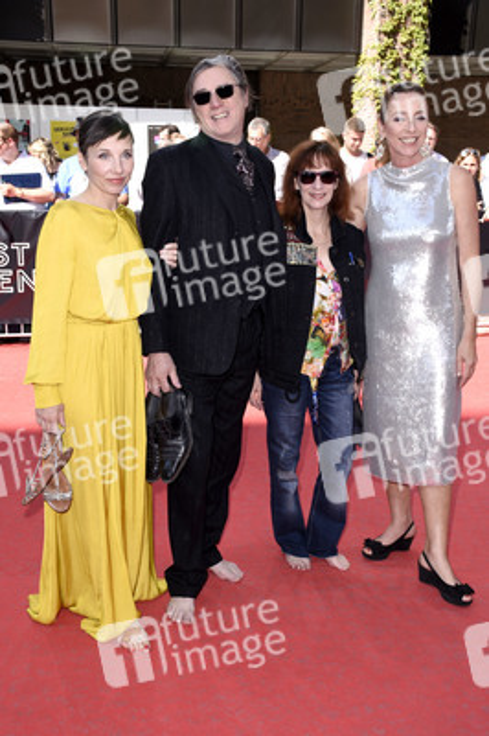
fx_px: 735
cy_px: 368
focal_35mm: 36
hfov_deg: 36.8
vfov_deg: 53.2
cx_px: 244
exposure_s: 1/160
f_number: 6.3
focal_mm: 24
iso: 100
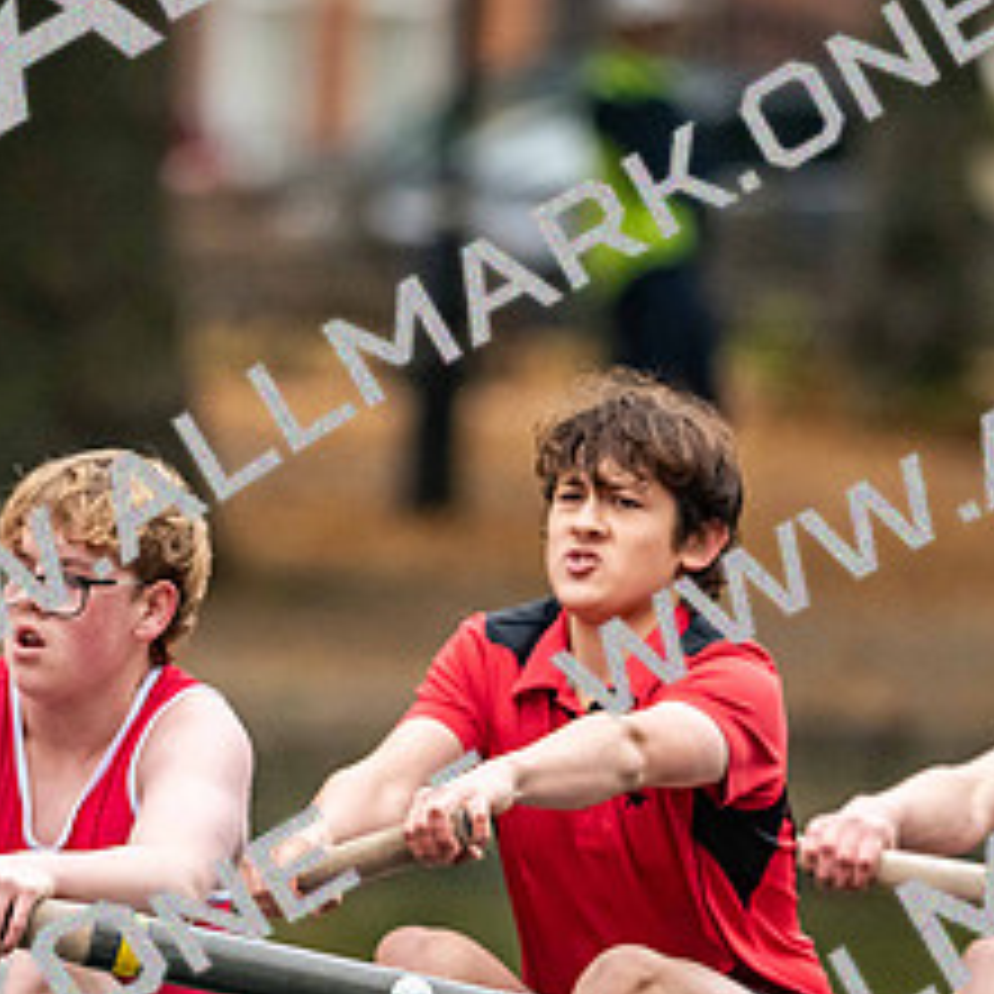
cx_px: 225
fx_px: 29044
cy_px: 794
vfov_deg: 2.0
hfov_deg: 2.0
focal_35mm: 894
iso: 4500
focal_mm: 400
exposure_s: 1/2000
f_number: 4.5
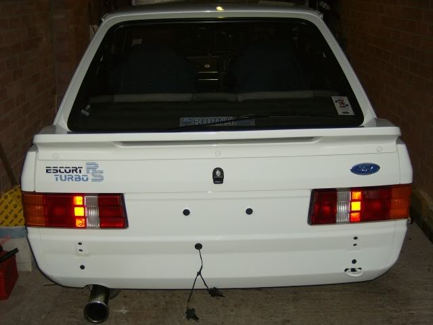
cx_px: 216
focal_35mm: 46
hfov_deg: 41.2
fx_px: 575
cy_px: 162
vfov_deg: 31.5
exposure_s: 1/74
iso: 200
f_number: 3.1
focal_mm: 7.7
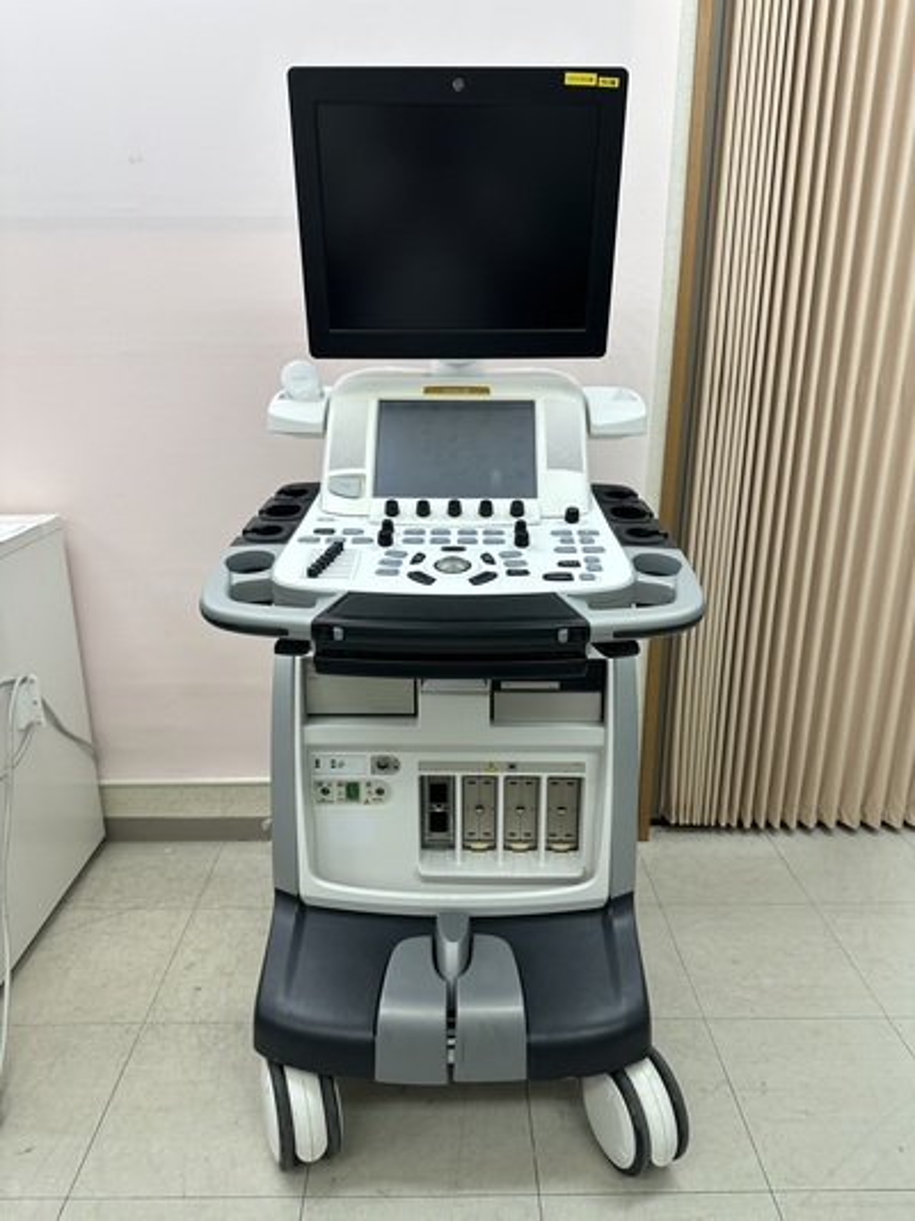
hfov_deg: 56.8
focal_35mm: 24
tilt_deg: -17.9
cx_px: 458
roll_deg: -0.2
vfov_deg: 71.6
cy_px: 610
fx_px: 847
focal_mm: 6.86
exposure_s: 1/120
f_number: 1.78
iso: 64
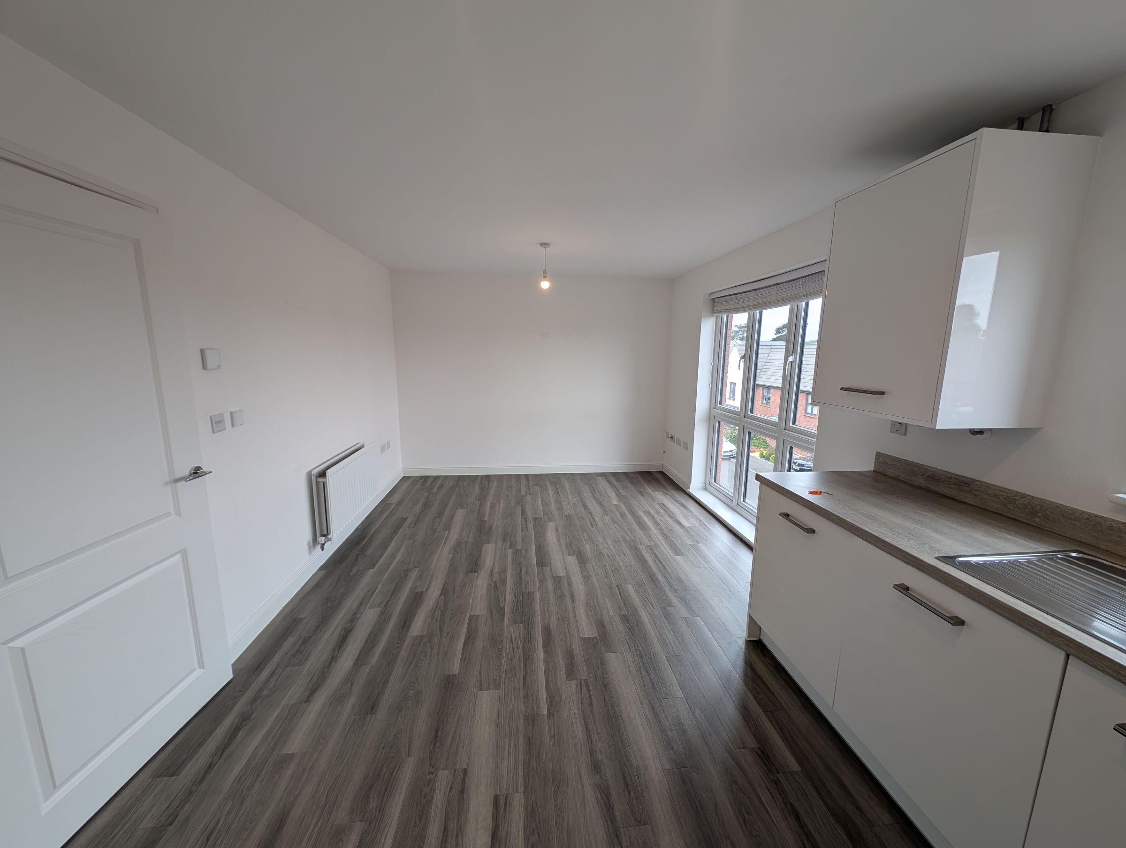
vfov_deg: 94.6
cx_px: 563
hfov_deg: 110.5
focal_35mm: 12
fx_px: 391
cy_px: 424
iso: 36
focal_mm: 2.23
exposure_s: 1/138
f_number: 1.95
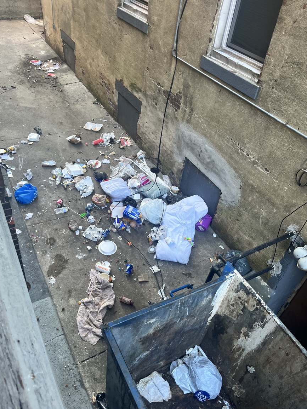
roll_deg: -6.8
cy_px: 200
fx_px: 319
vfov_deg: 65.3
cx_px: 148
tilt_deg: -41.2
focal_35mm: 27
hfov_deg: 51.3
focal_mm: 5.1
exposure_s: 1/122
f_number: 1.6
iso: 80
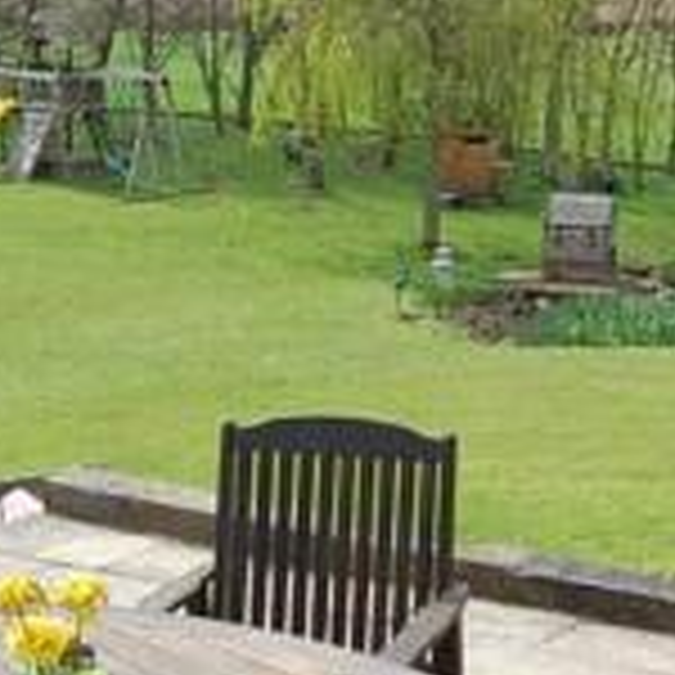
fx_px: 2206
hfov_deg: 17.3
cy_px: 364
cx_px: 216
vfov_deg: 17.4
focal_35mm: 100
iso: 200
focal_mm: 18
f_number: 8
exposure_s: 1/250
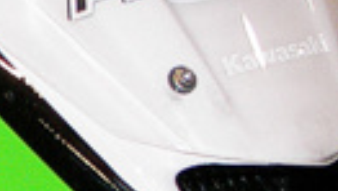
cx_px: -155
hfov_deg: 5.5
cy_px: 81
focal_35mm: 387
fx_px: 3472
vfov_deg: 3.1
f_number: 3.2
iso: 100
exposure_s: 1/40
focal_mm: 15.4
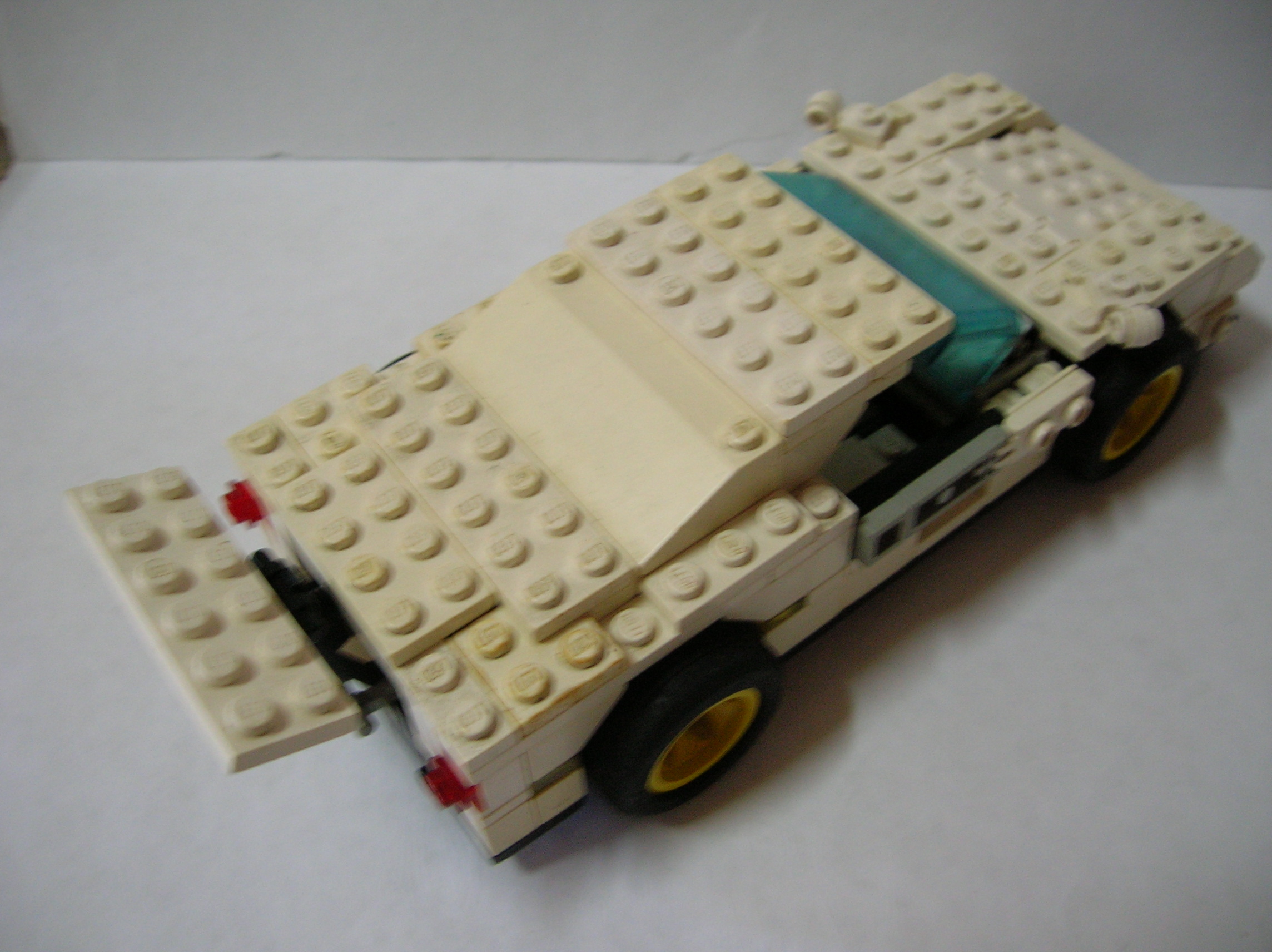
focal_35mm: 34
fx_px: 1248
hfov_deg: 54.0
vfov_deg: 41.7
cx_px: 636
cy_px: 476
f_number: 2.9
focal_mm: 5.7
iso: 100
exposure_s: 1/5.9
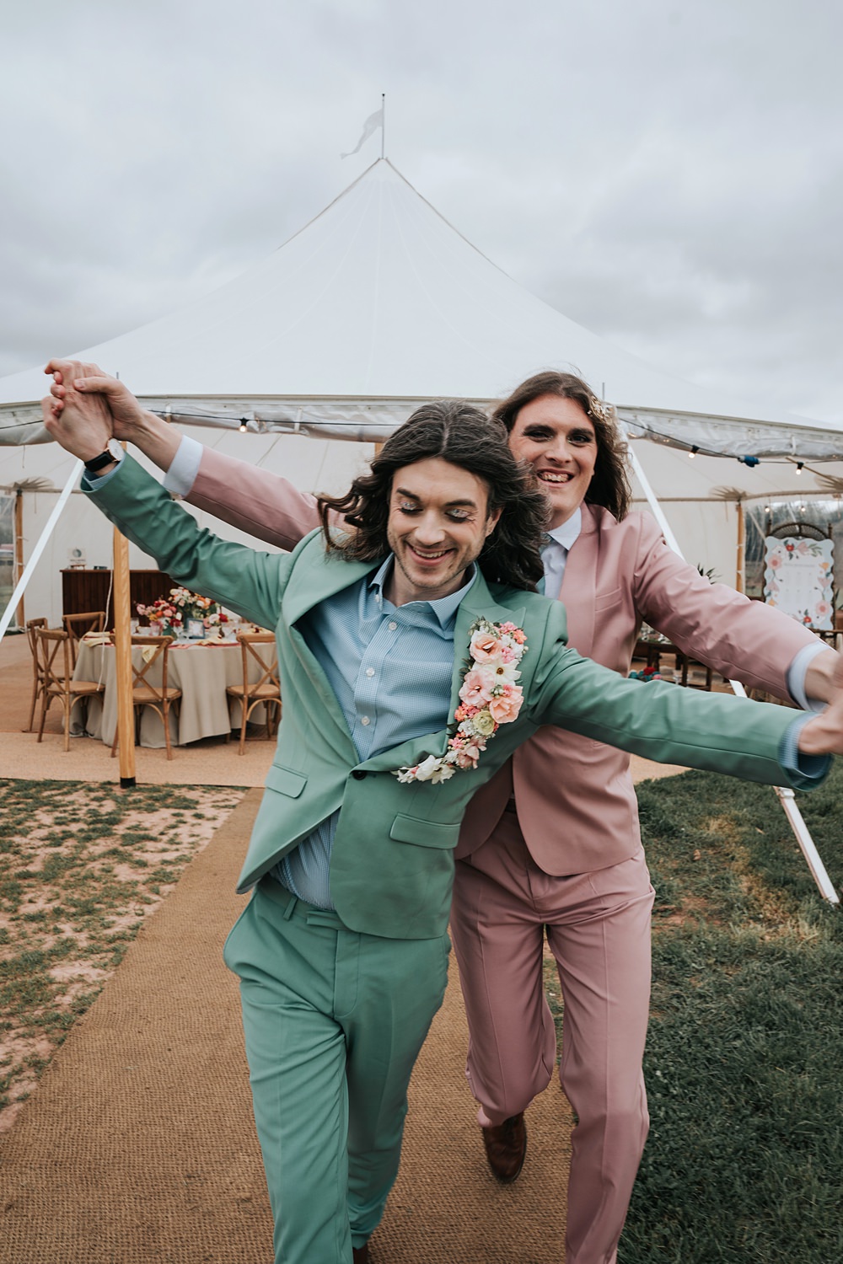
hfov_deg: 50.6
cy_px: 632
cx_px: 422
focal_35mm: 25
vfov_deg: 70.7
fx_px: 892
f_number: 7.1
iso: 200
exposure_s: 1/160
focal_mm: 25.4
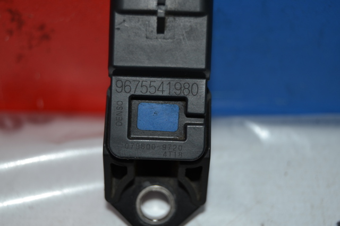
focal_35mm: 75
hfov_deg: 27.0
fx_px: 708
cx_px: 170
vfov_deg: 18.2
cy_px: 113
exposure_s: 1/60
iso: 200
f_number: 5.6
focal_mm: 50
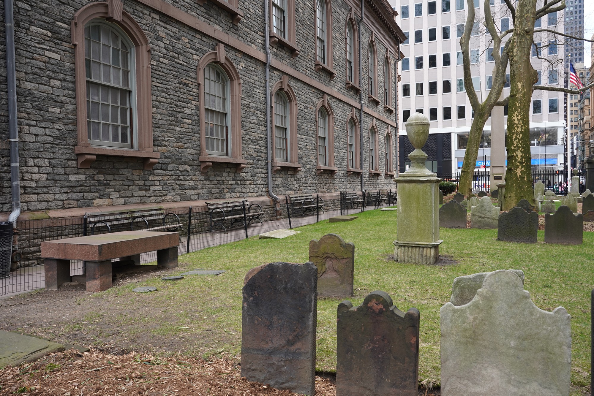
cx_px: 297
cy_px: 198
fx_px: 495
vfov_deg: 43.6
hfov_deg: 61.9
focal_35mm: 30
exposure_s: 1/80
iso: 400
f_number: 8
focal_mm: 30
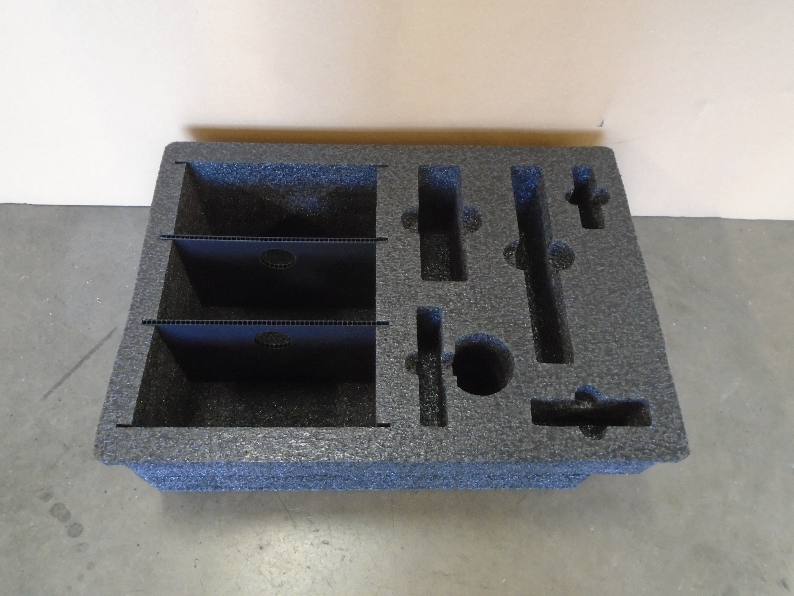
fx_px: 596
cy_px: 298
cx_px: 397
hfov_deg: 67.3
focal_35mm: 26
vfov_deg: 53.1
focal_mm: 4.6
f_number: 3.2
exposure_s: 1/15
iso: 400
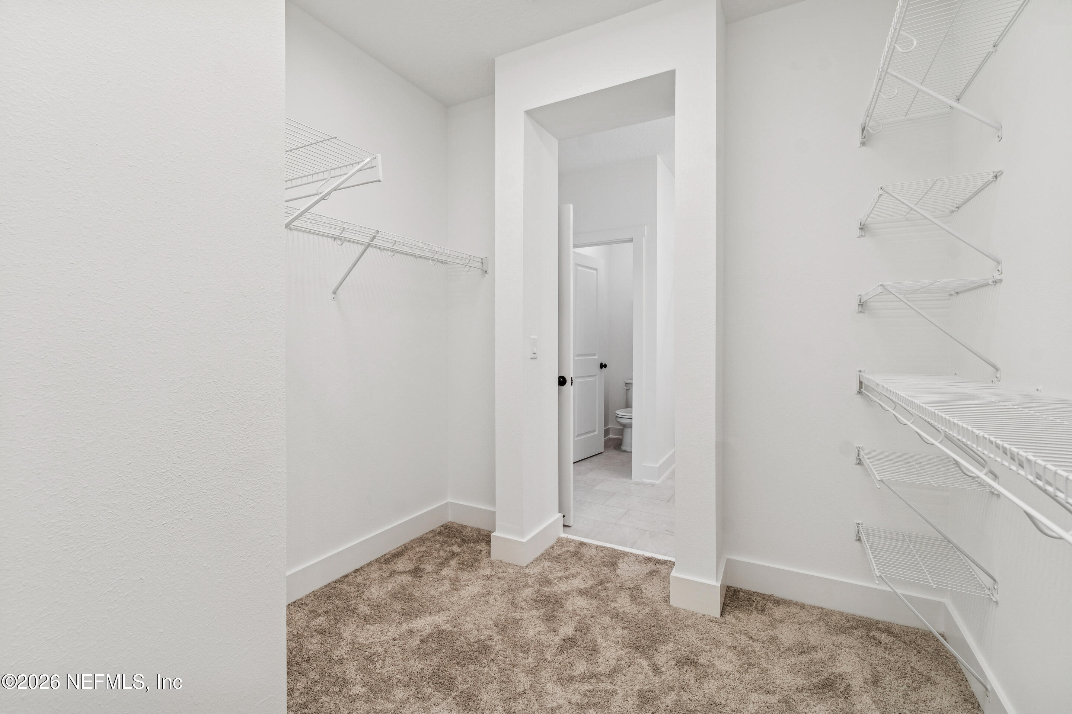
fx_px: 447
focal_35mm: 15
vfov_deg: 77.3
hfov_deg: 100.4
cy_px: 357
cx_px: 536
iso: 100
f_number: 7.1
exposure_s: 1/25
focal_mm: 10
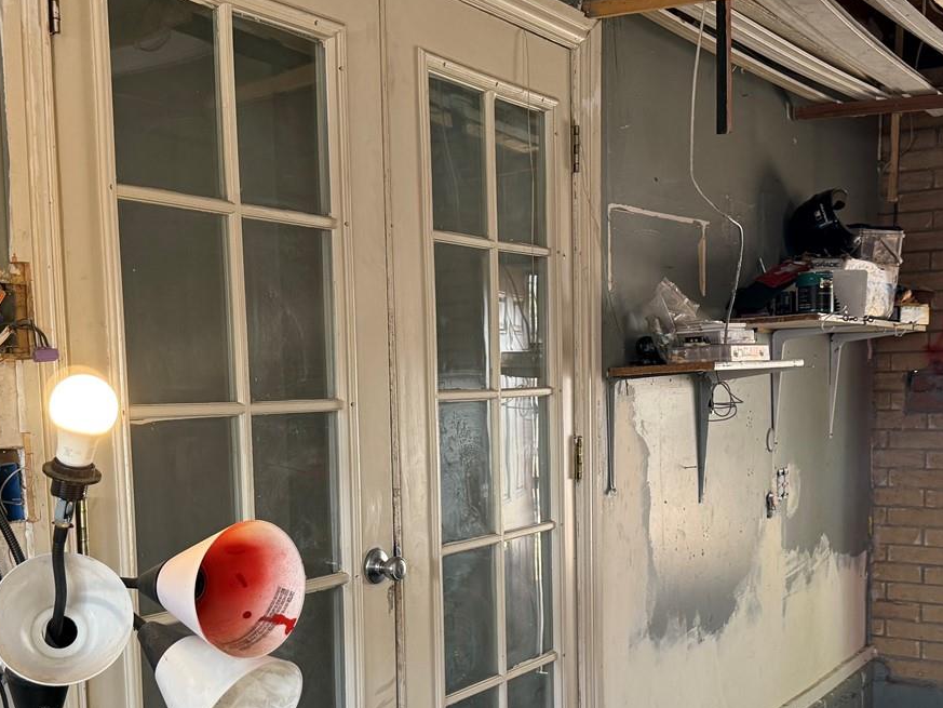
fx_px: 1199
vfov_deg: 32.5
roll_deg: +0.9
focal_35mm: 44
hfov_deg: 42.9
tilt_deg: -6.1
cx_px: 504
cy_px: 497
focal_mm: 6.76
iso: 200
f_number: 1.78
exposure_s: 1/193
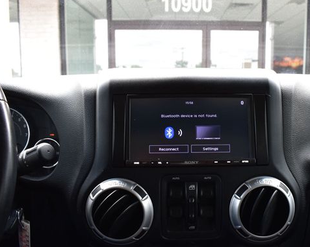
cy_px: 135
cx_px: 191
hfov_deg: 52.4
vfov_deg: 43.3
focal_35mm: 34
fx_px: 312
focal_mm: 18
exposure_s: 1/40
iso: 400
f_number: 7.1
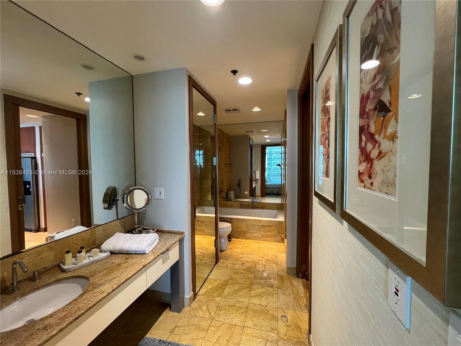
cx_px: 230
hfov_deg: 106.2
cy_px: 173
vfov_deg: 89.9
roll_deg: +0.8
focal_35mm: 13
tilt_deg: -2.9
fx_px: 173
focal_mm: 1.57
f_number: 1.8
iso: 250
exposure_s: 1/120
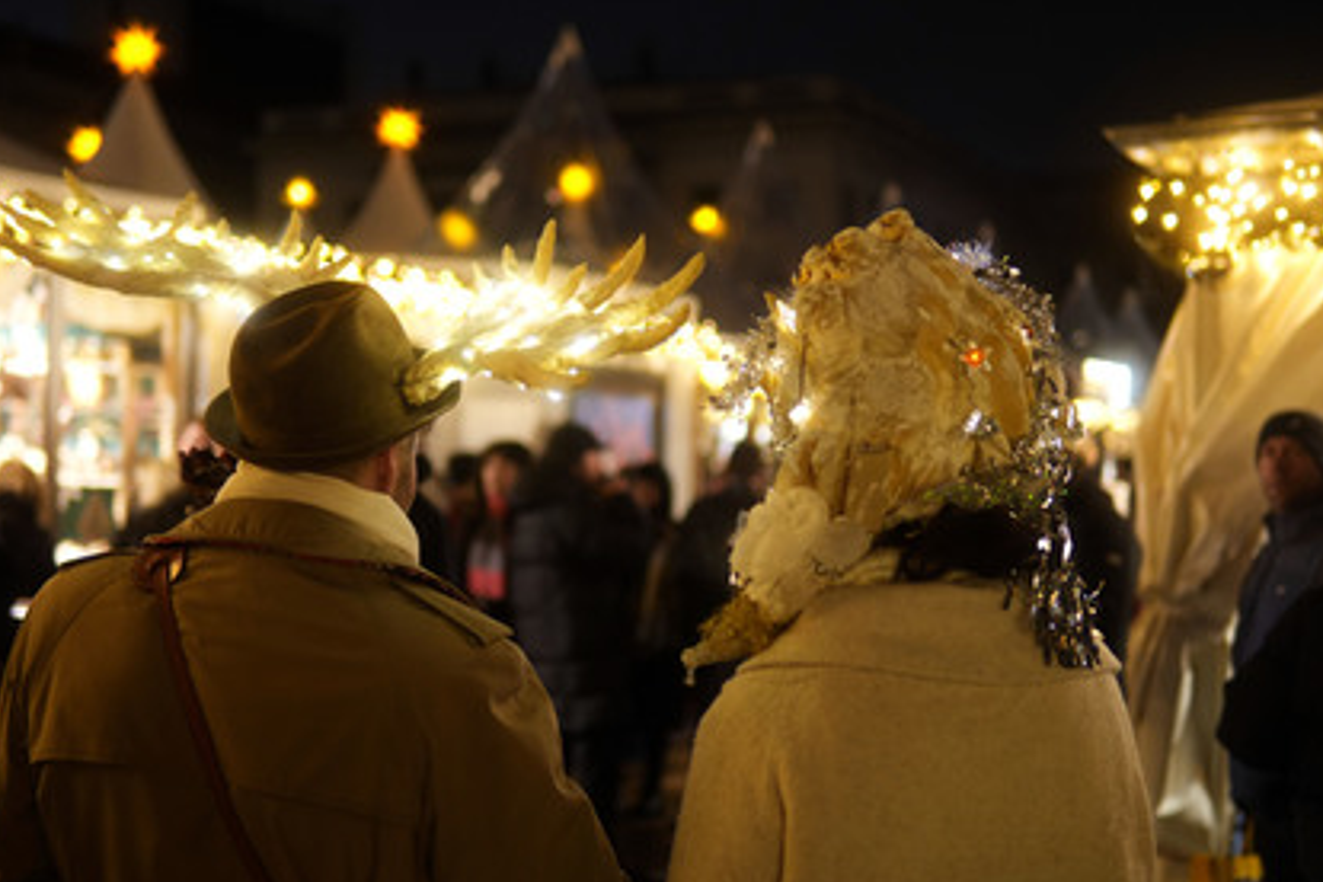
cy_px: 476
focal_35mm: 49
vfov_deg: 27.5
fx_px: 1801
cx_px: 625
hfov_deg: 40.3
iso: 640
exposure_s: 1/50
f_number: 1.4
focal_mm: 30
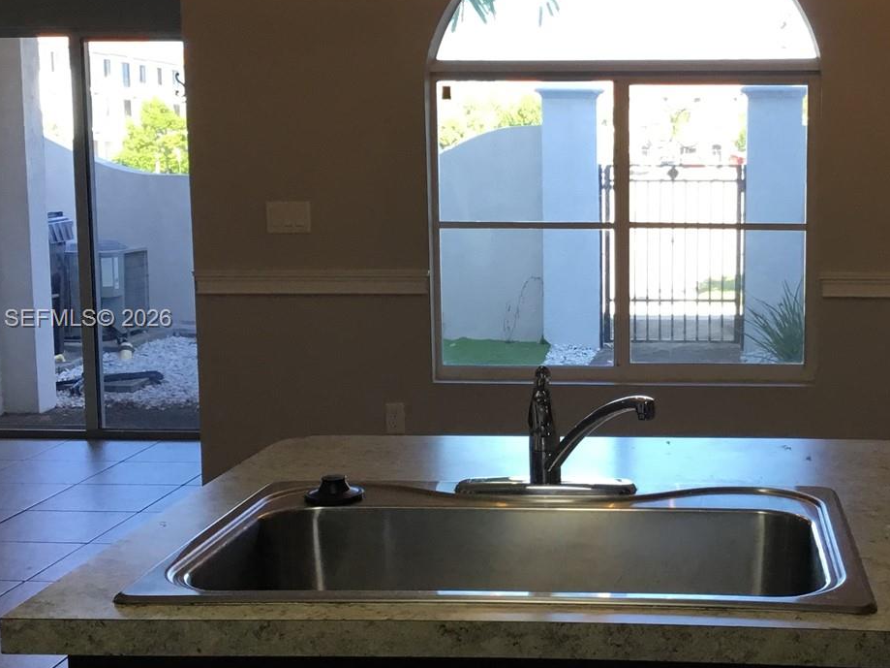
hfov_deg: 34.9
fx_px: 1388
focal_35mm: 54
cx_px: 645
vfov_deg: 27.0
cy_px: 320
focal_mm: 3.3
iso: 25
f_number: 2.4
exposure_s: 1/30
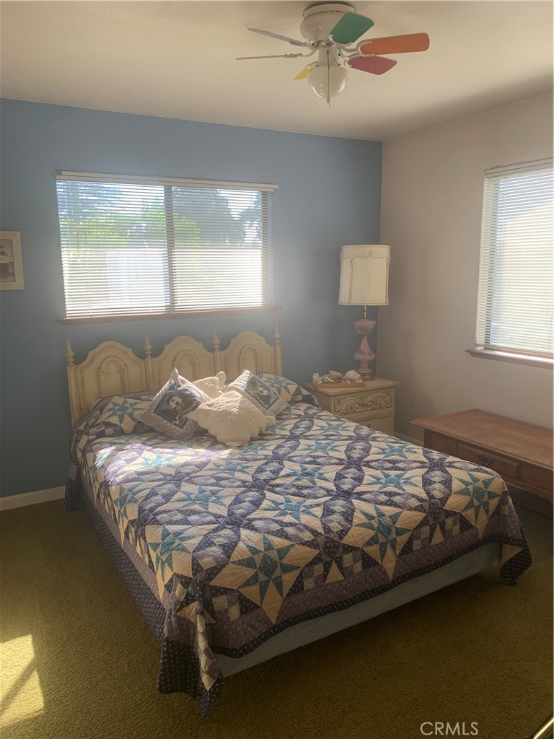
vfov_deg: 67.3
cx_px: 277
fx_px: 555
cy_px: 370
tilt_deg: -9.9
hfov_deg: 53.1
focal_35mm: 26
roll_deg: +0.3
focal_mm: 4.25
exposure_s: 1/122
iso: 25
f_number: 1.8
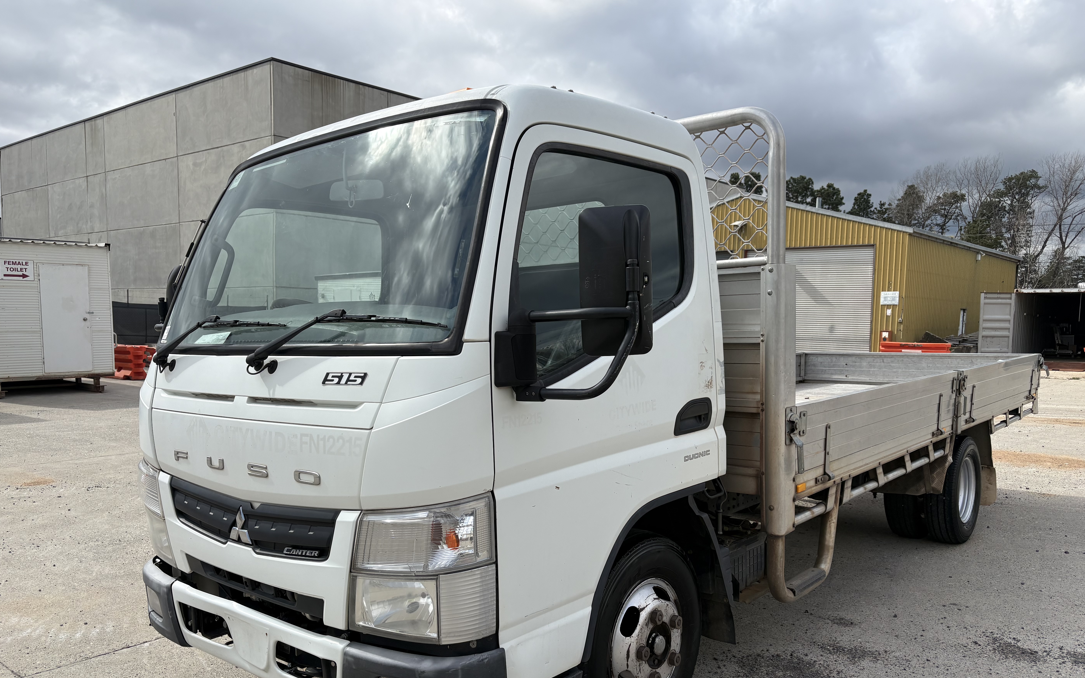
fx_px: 828
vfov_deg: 44.4
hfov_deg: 66.5
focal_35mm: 28
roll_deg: -1.2
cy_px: 389
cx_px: 534
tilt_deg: -5.7
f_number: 1.6
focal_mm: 5.96
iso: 50
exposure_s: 1/2985
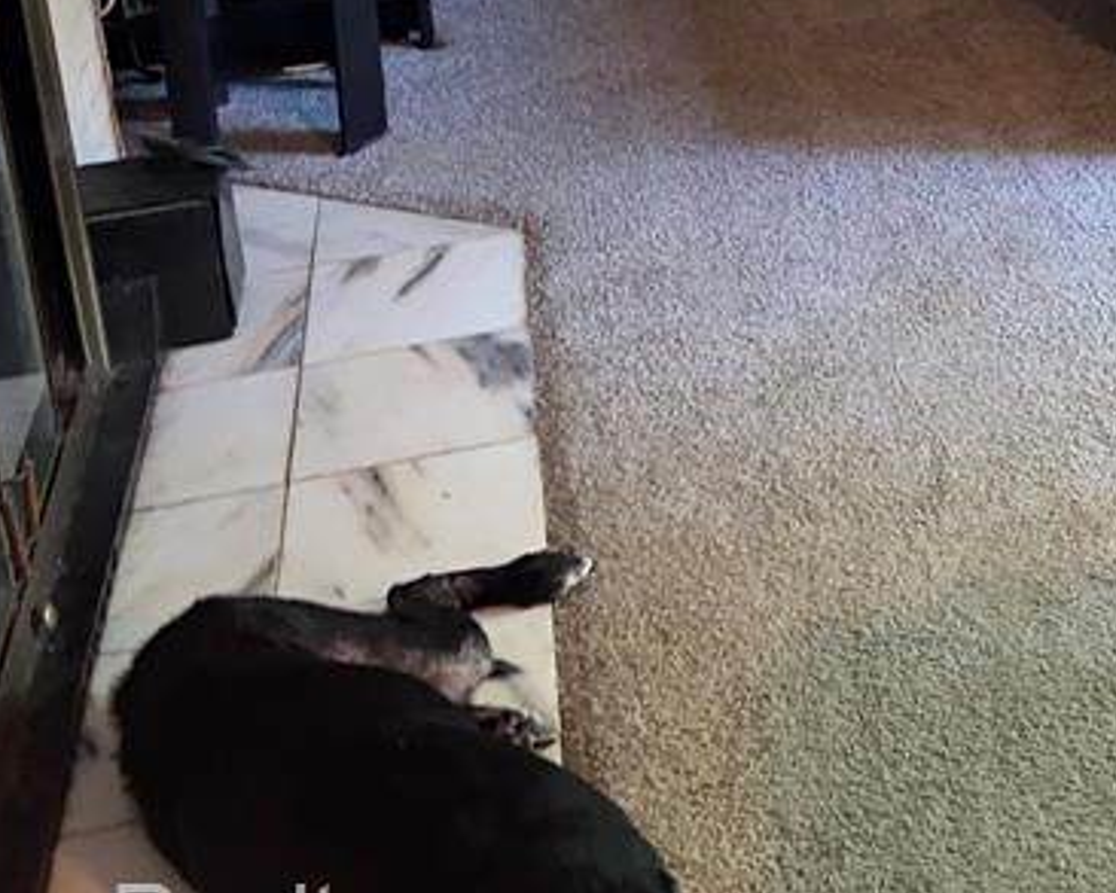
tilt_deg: -17.6
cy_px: -177
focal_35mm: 71
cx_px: 1183
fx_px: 2346
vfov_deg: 20.2
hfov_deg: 25.1
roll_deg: +1.7
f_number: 1.8
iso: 125
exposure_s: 1/5
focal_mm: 4.25
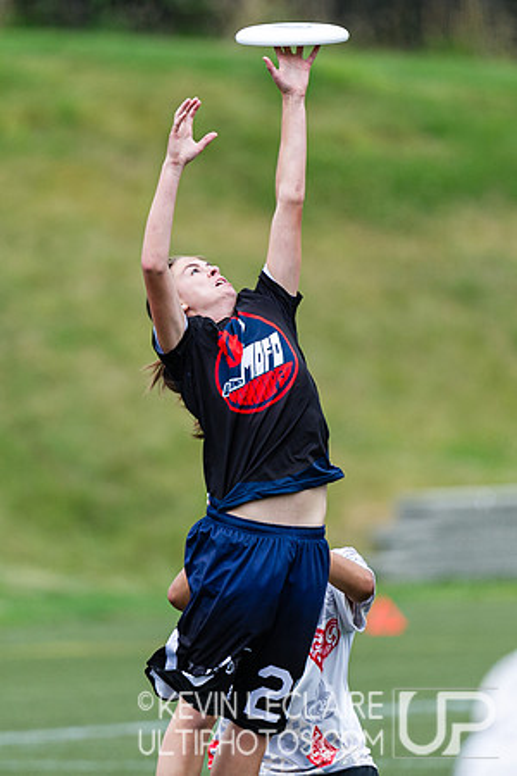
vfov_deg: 3.0
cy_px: 311
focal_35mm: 686
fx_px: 14780
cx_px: 270
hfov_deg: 2.0
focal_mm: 380
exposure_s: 1/1250
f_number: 4
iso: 500
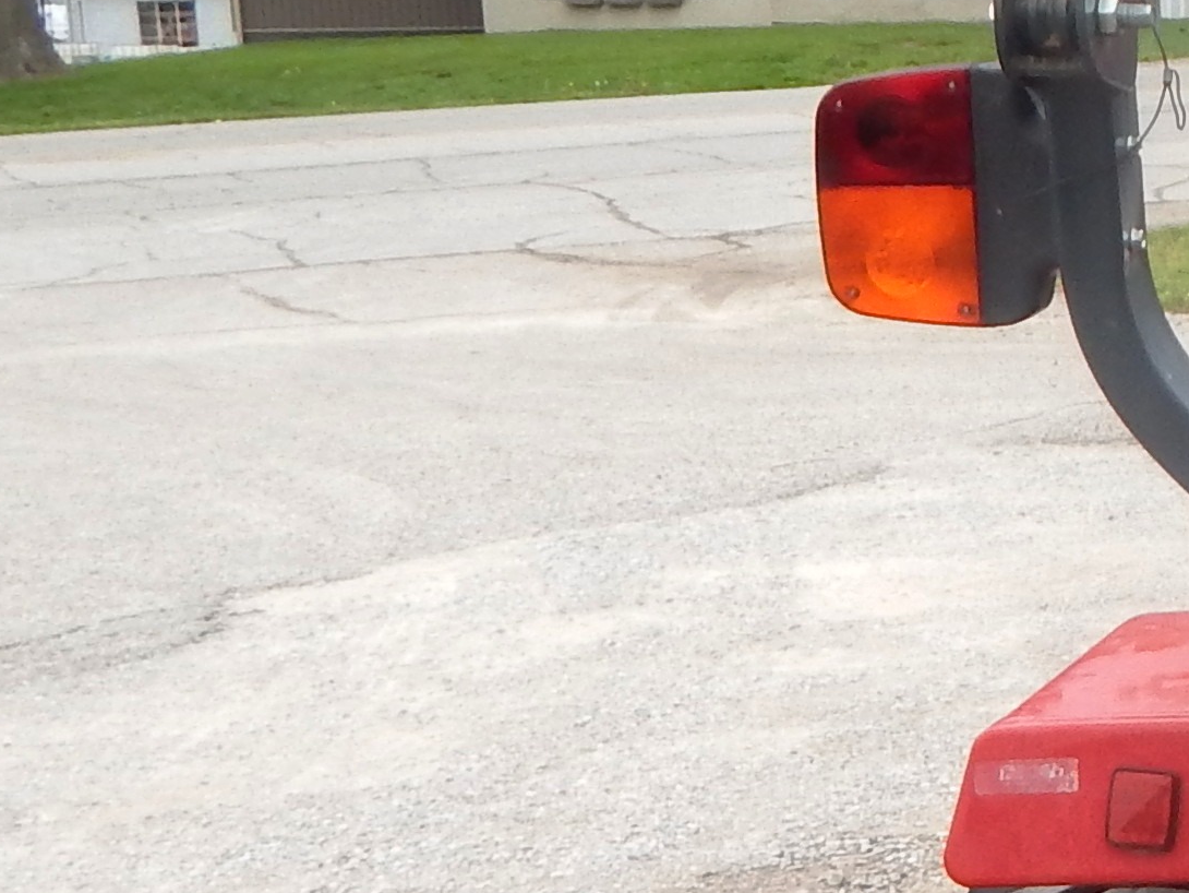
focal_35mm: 93
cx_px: 1942
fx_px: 3195
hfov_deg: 18.0
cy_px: 519
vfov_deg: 15.9
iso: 125
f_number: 3
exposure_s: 1/200
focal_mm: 4
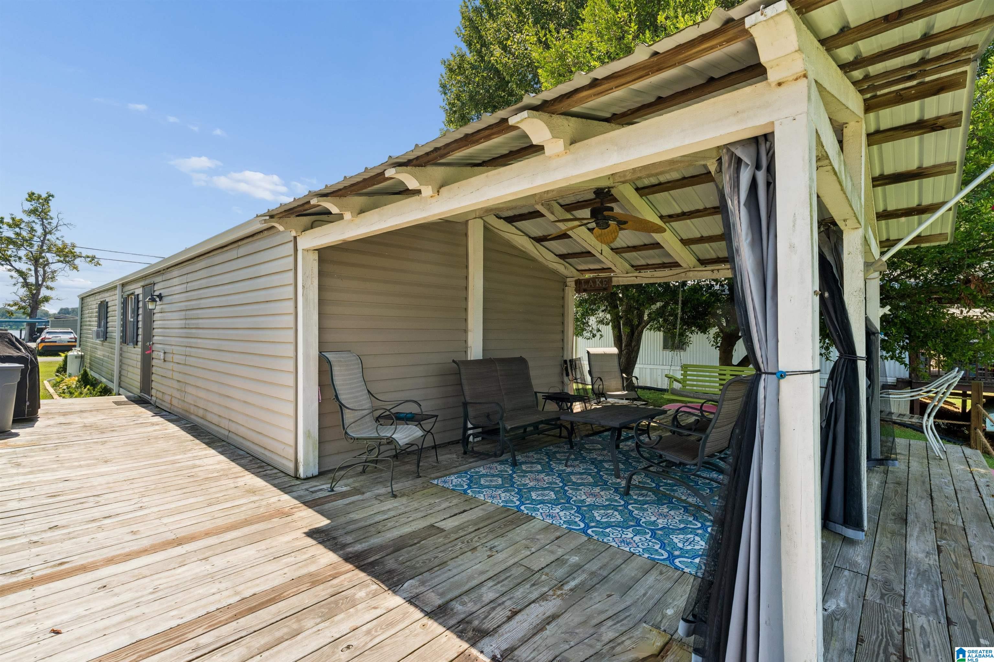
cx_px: 497
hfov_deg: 96.7
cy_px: 331
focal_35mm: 16
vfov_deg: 73.7
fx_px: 442
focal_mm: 16
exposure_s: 1/100
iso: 400
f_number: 13
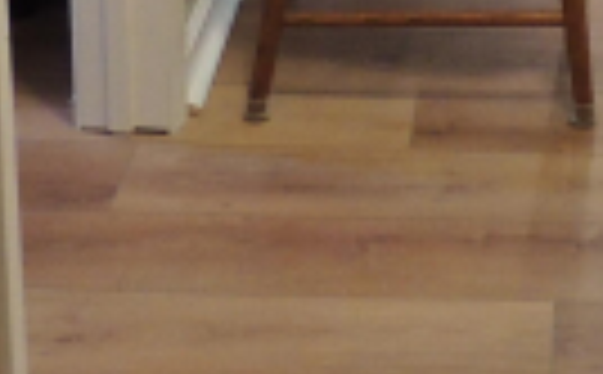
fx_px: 2082
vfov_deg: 9.8
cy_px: -279
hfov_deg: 16.0
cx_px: 673
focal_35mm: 127
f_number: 3
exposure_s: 1/20
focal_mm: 4.3
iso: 400
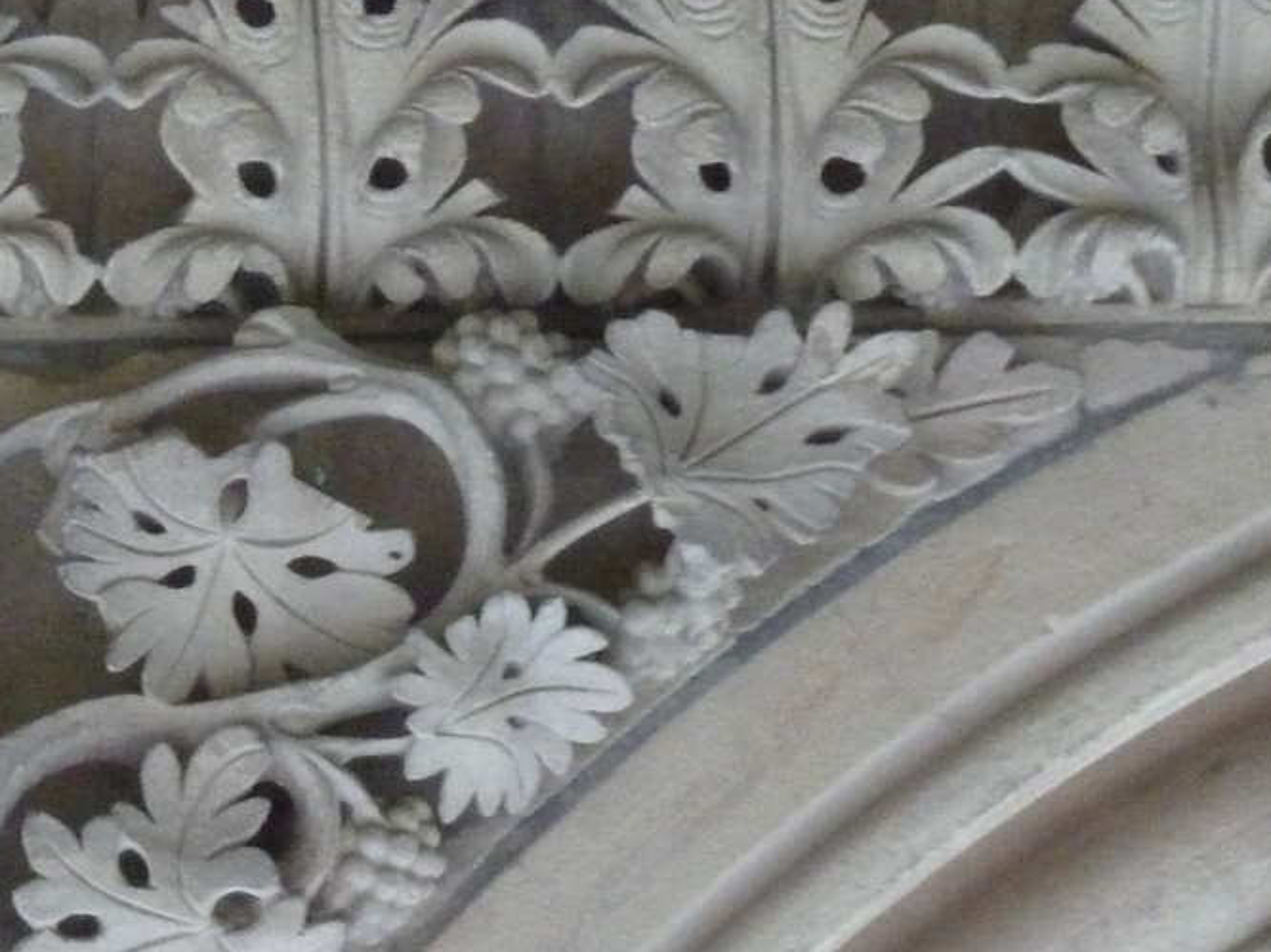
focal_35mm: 173
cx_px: -229
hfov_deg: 11.2
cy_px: 969
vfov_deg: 8.5
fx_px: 6350
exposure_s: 1/20
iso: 800
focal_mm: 11.9
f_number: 4.1
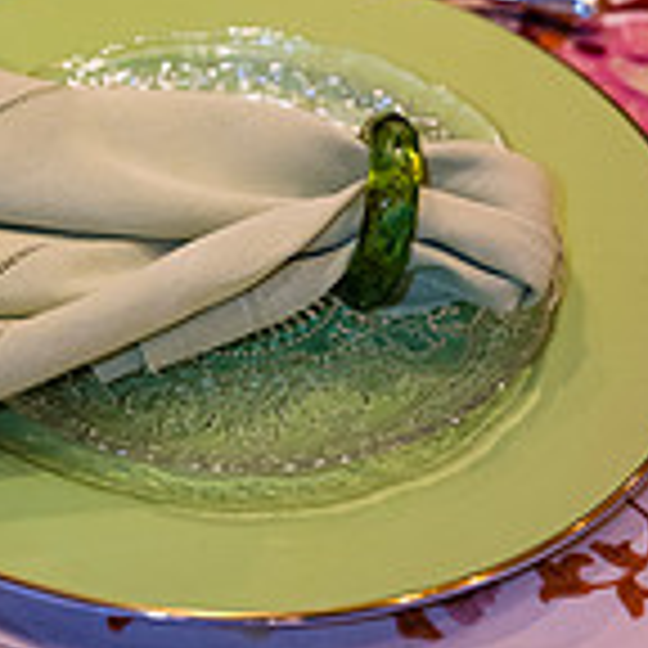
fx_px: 3092
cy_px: 94
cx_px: 54
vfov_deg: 11.9
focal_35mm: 146
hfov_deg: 11.9
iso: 1250
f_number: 2
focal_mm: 55
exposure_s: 1/800
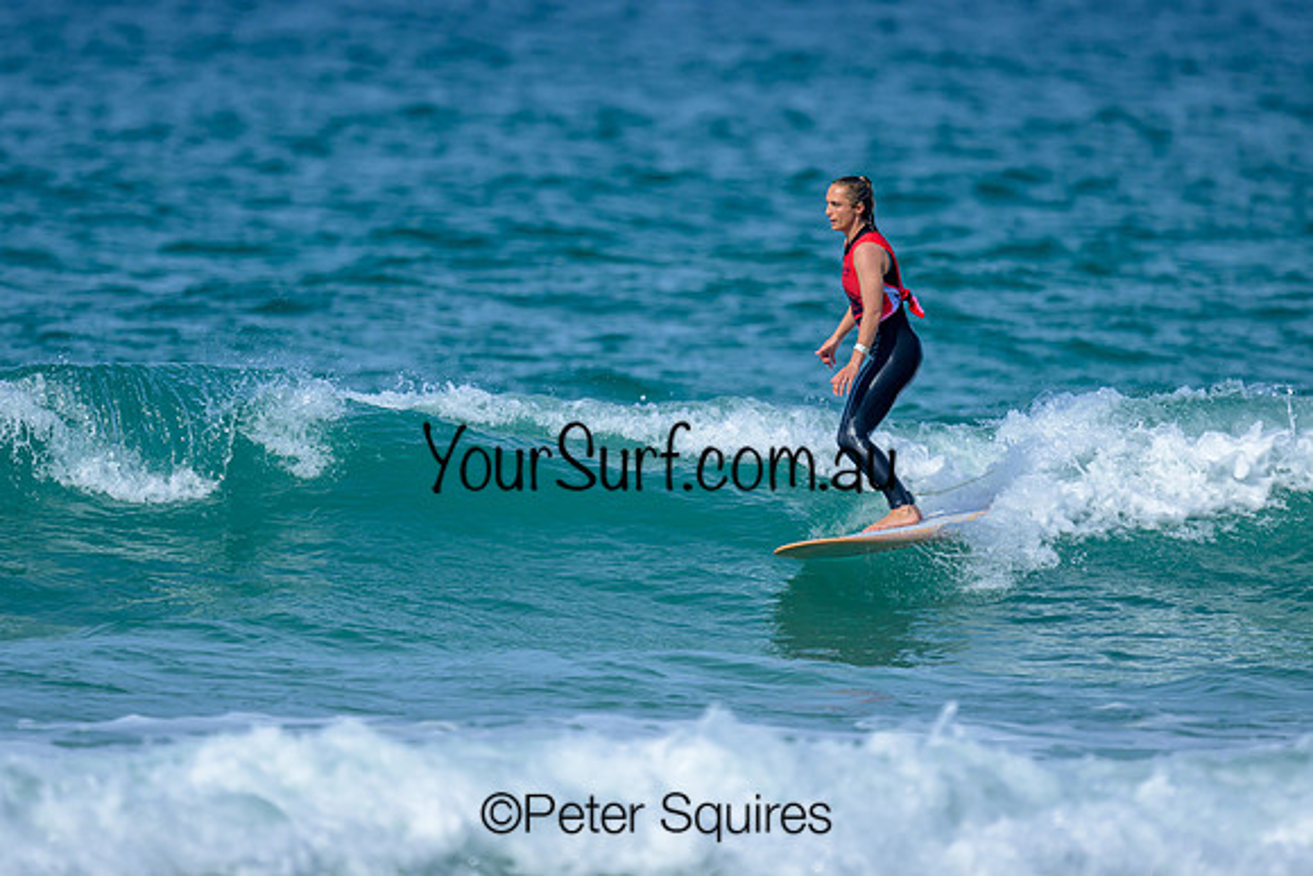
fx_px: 40126
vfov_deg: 1.3
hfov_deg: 1.9
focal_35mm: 1100
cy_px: 418
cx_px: 638
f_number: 6.3
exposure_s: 1/2000
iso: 220
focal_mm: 800
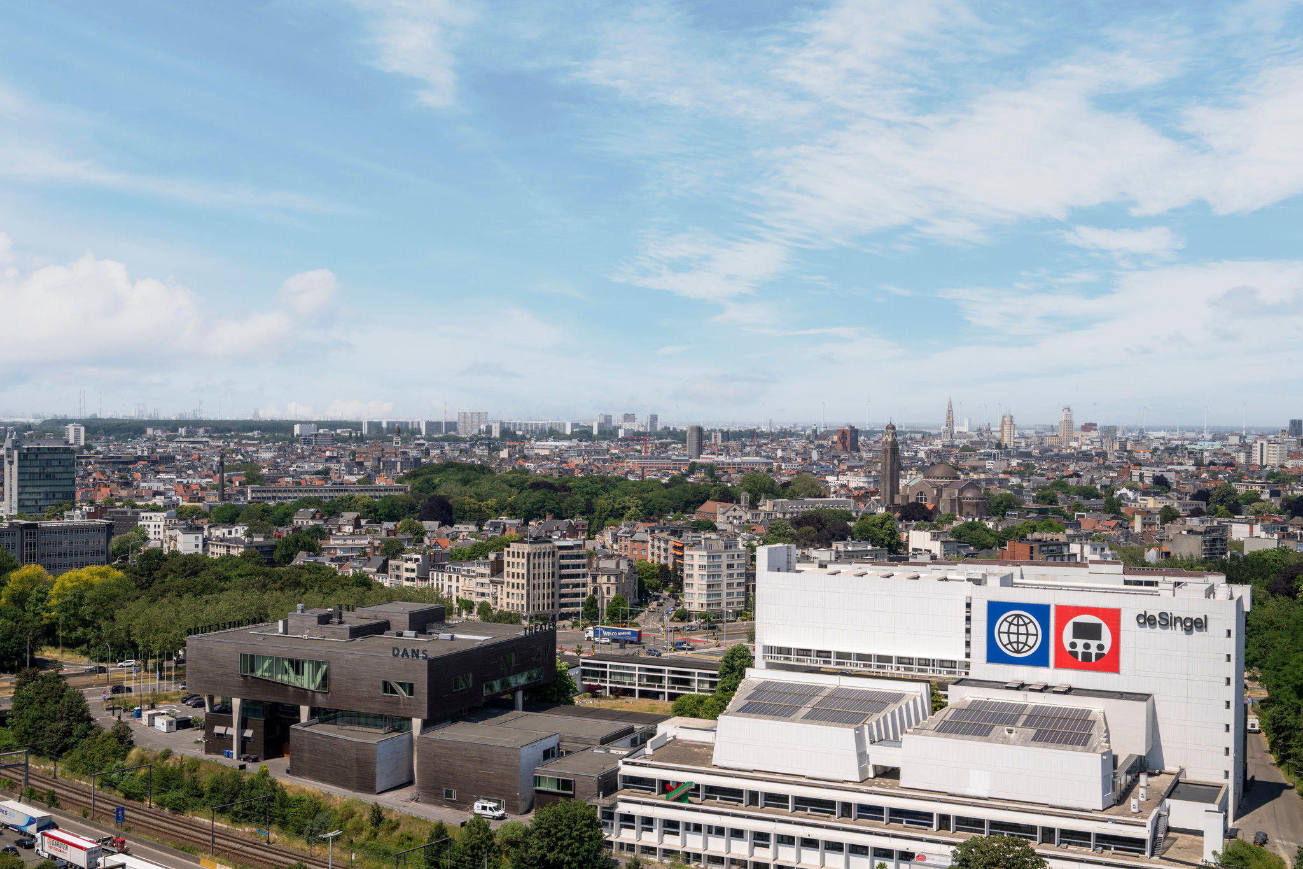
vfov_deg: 32.6
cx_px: 652
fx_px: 1484
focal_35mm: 41
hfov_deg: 47.4
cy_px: 434
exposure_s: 1/250
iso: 100
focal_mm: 41
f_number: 11
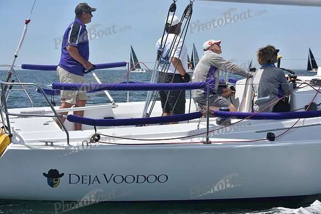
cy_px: 107
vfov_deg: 19.5
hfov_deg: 28.8
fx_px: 624
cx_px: 160
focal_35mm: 70
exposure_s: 1/1250
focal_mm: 70
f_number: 9
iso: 320
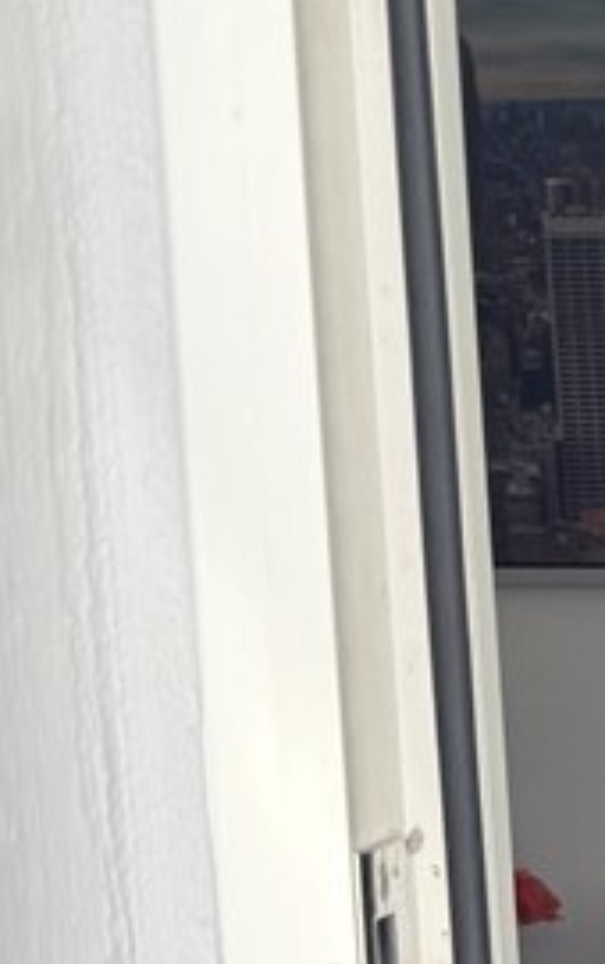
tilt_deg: -7.8
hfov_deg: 7.5
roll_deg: -0.5
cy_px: 1135
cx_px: 1947
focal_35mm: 150
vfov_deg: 13.6
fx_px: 3947
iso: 100
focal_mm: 6.76
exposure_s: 1/514
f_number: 1.78
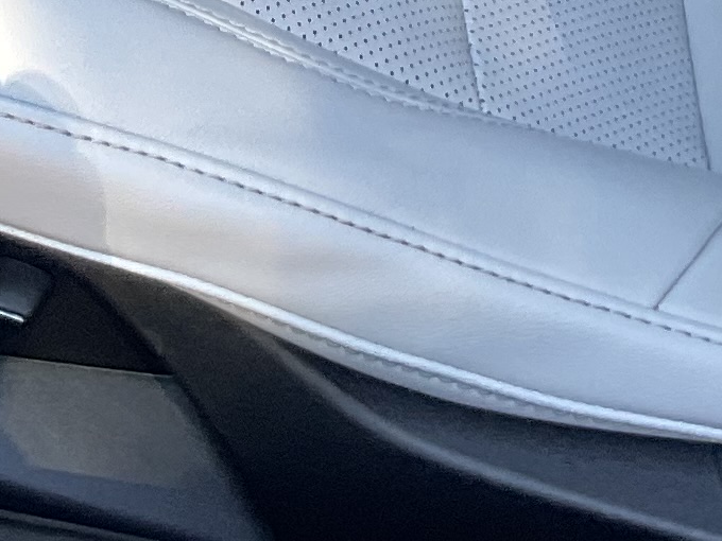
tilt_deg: -31.4
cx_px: 153
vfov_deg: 7.6
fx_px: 3587
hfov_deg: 11.5
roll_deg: +1.2
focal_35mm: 172
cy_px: -1046
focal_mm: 3
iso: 32
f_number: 1.8
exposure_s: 1/122
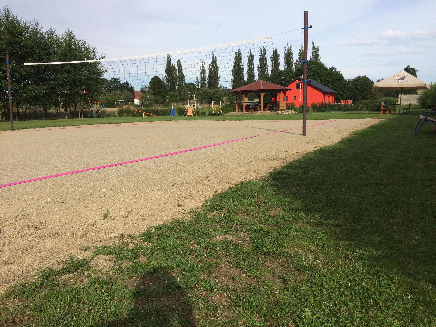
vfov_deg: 48.2
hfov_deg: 61.7
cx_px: 218
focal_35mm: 29
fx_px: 365
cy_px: 164
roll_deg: +3.8
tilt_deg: -10.0
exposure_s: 1/2053
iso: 32
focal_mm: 4.15
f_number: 2.2
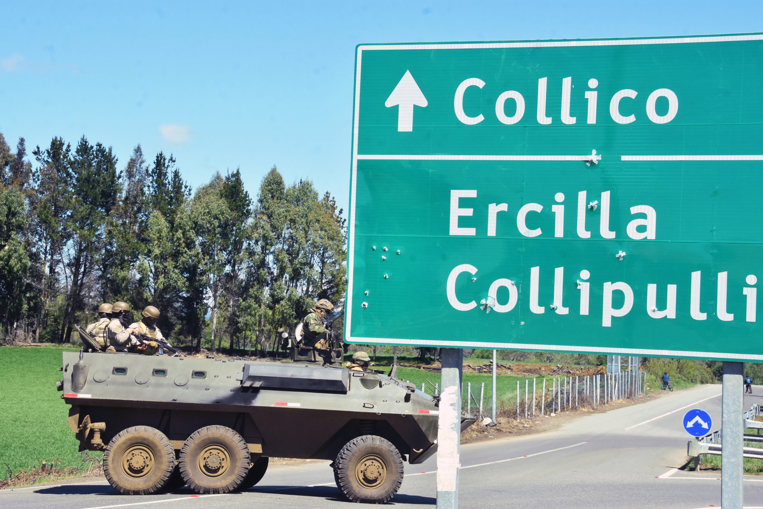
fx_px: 1526
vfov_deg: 18.9
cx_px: 382
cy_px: 254
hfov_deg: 28.1
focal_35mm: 72
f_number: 14
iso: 1250
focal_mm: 48
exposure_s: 1/640
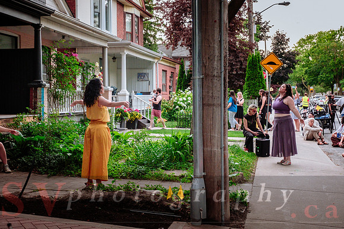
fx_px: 424
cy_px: 114
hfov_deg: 44.2
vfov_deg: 30.3
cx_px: 167
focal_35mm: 44
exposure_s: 1/250
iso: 1600
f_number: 2.8
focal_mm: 28.3
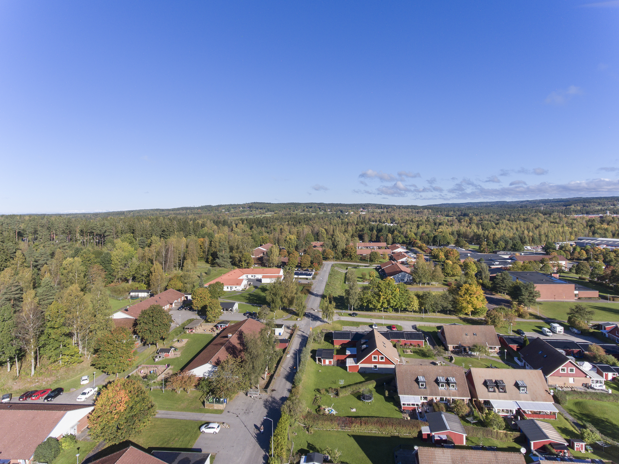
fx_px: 358
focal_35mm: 20
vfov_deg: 65.9
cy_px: 232
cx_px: 310
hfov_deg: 81.8
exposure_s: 1/750
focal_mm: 3.61
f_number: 2.8
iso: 100
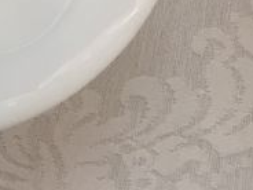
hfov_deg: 12.0
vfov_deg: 8.5
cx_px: 355
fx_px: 1155
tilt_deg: -52.0
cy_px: -285
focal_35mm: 158
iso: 50
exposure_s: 1/33
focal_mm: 4.15
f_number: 2.2
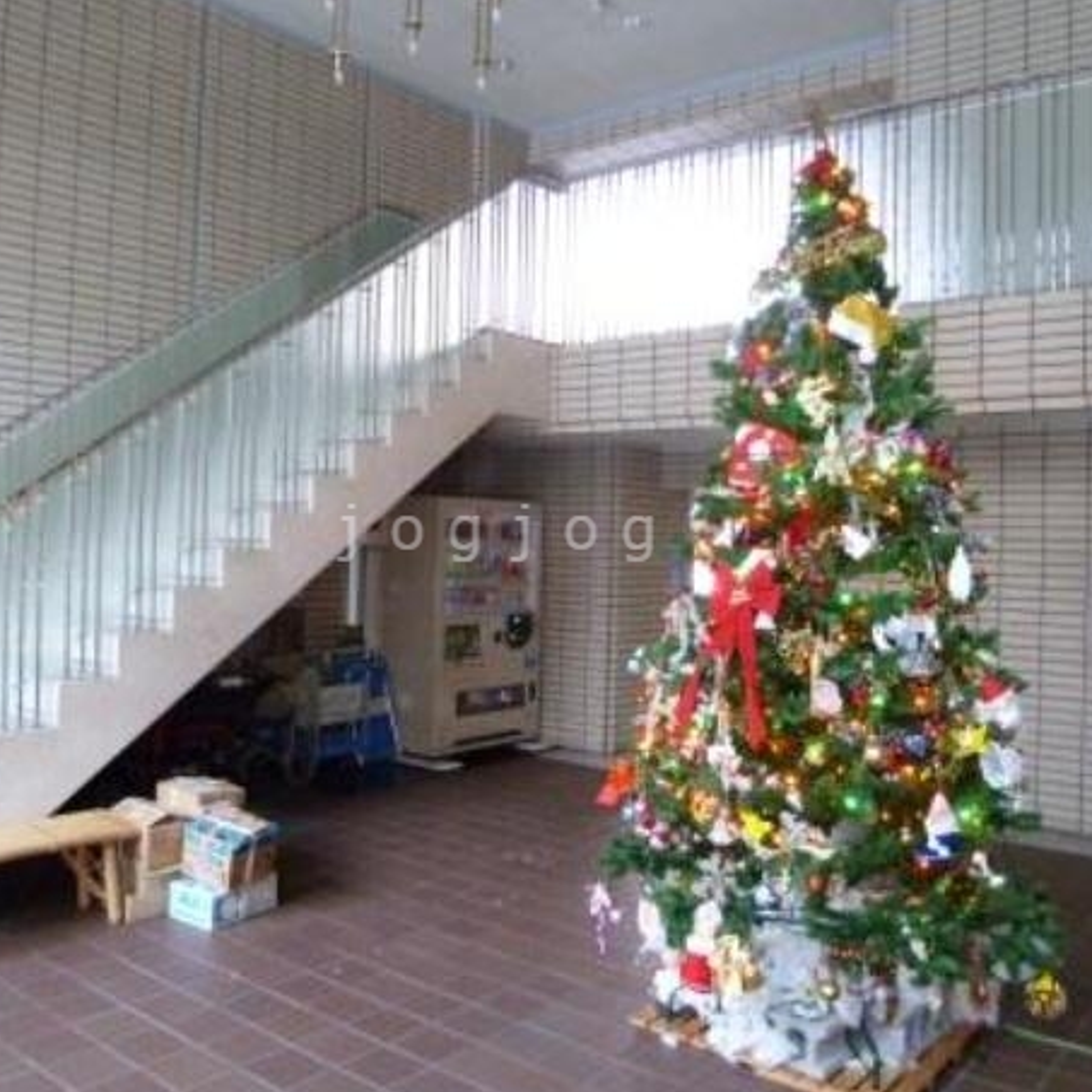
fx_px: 1071
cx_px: 501
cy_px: 533
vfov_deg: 54.0
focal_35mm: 30
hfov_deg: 54.0
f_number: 2.2
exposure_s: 1/10
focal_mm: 4.3
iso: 400
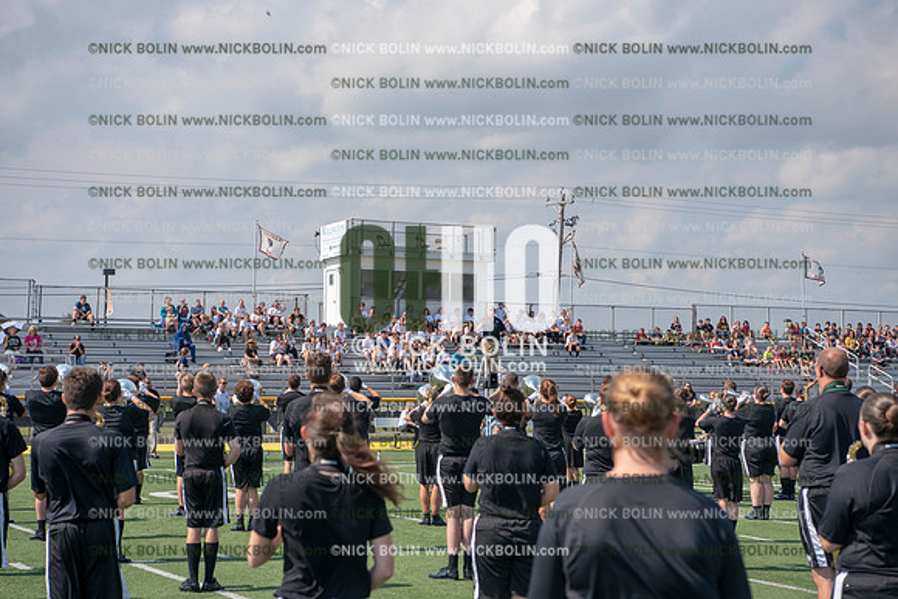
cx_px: 449
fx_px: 1746
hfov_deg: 28.8
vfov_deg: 19.5
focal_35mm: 70
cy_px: 300
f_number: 5.6
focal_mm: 70
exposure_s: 1/1600
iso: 200
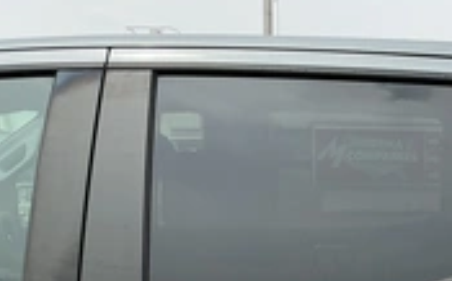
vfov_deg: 18.0
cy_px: 351
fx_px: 837
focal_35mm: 68
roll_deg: -0.2
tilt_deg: -12.2
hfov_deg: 29.1
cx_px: 403
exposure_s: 1/855
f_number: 1.8
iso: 25
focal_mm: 3
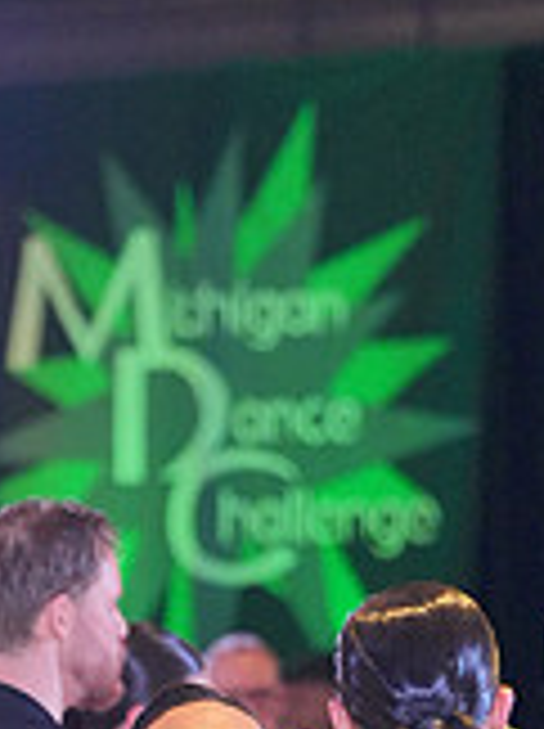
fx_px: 7899
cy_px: 1296
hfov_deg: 3.9
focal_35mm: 376
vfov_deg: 5.2
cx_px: 214
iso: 5000
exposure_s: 1/500
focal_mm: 109
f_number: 3.5
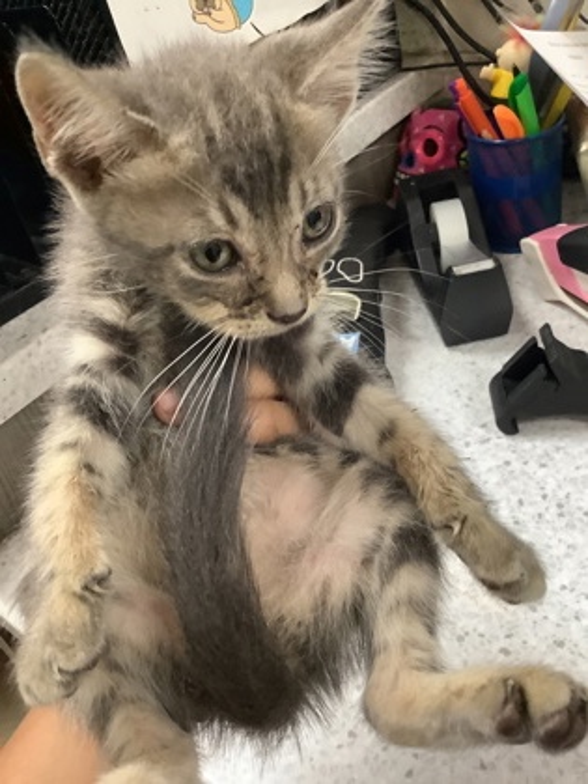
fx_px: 702
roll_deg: +16.2
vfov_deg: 58.4
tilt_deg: -37.5
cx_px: 294
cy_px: 392
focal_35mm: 31
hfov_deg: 45.4
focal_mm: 3.3
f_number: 2.4
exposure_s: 1/50
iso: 320
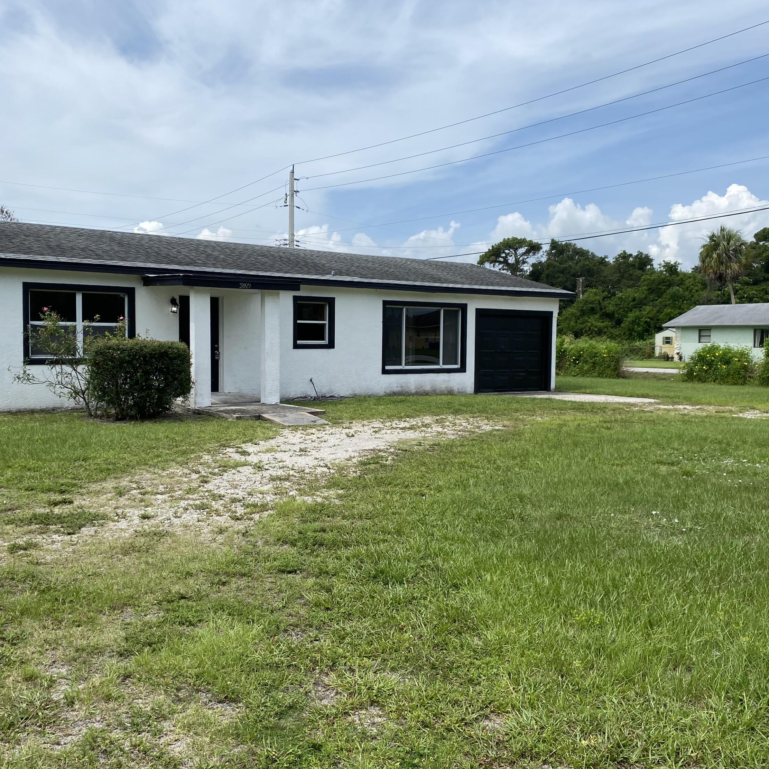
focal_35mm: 31
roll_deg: -0.6
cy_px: 387
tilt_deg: -3.6
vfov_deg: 52.5
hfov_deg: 52.3
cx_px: 329
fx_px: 779
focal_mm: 4.25
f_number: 1.8
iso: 32
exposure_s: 1/3610
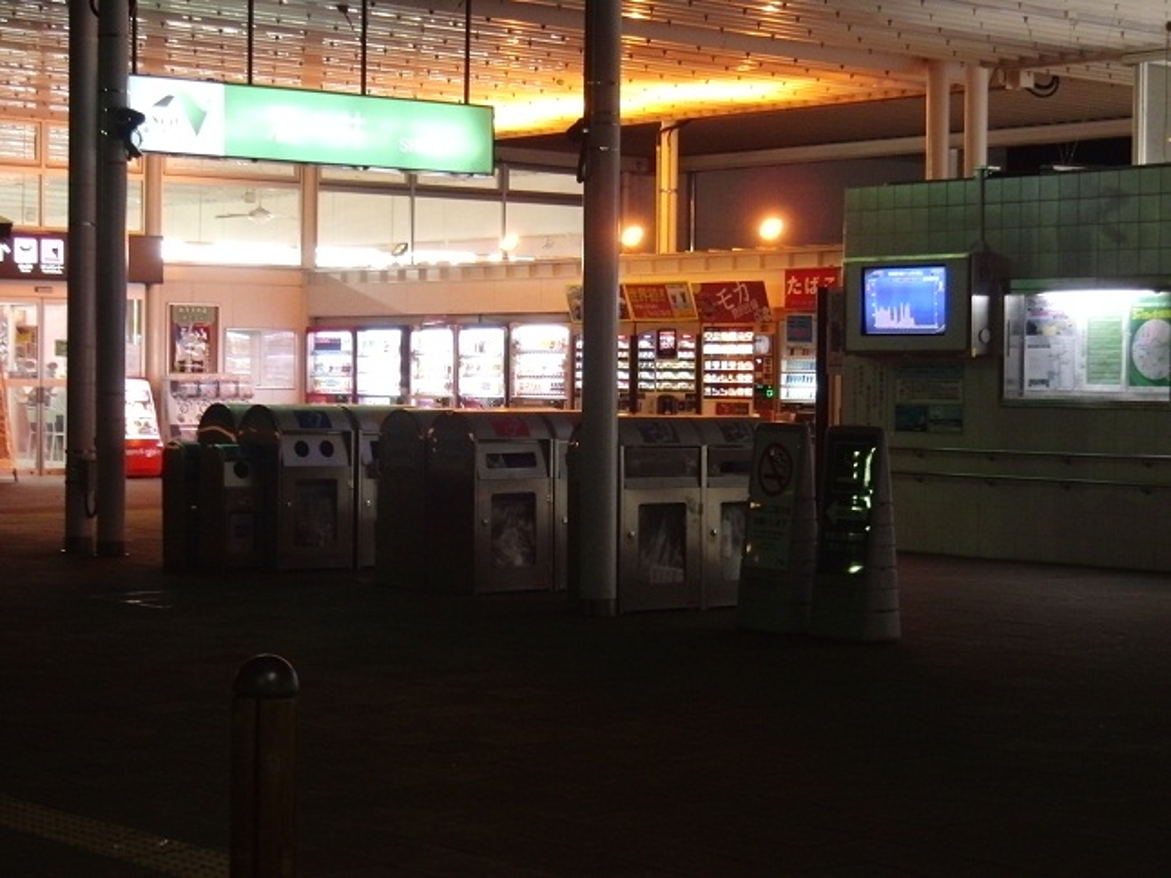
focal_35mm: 80
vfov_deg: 18.4
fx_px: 2705
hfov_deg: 24.4
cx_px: 586
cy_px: 439
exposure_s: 1/13
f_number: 4.6
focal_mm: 13.6
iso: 400
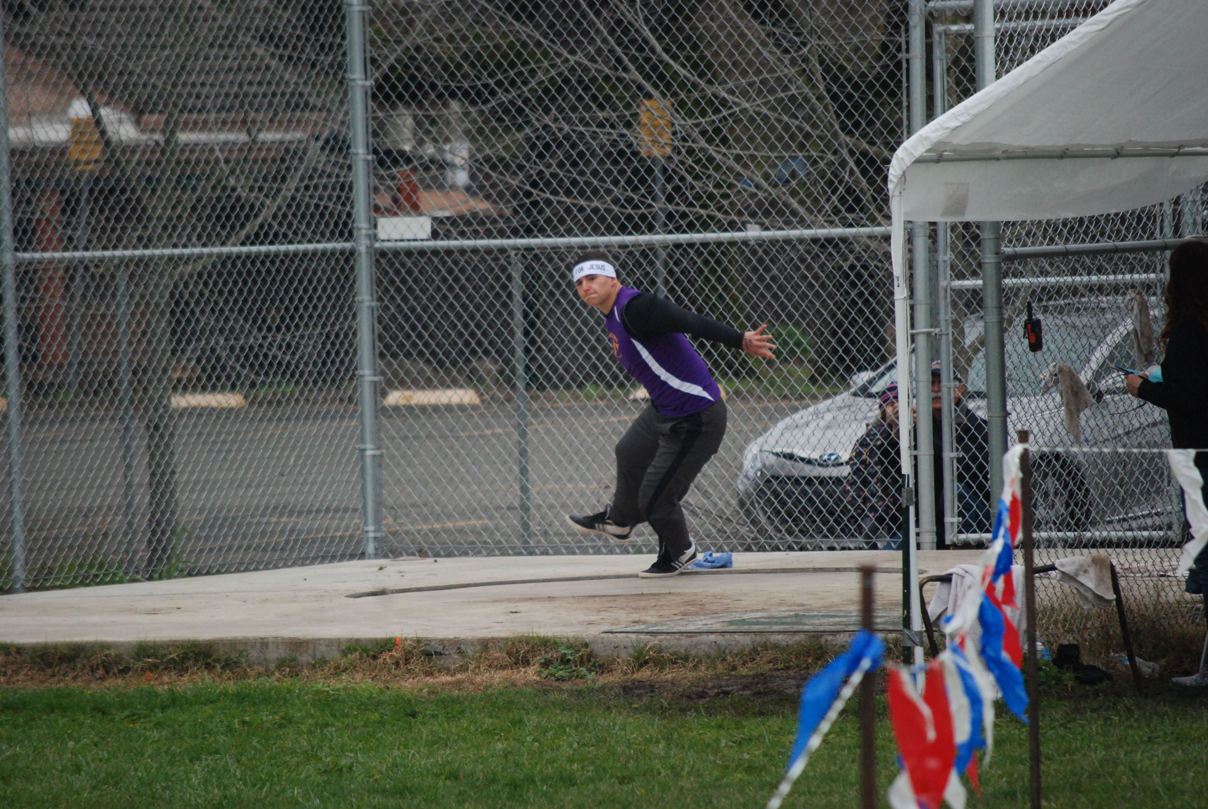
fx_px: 10079
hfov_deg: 6.9
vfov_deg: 4.6
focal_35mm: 300
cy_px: 404
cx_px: 604
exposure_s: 1/640
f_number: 5.6
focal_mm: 200
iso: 1000
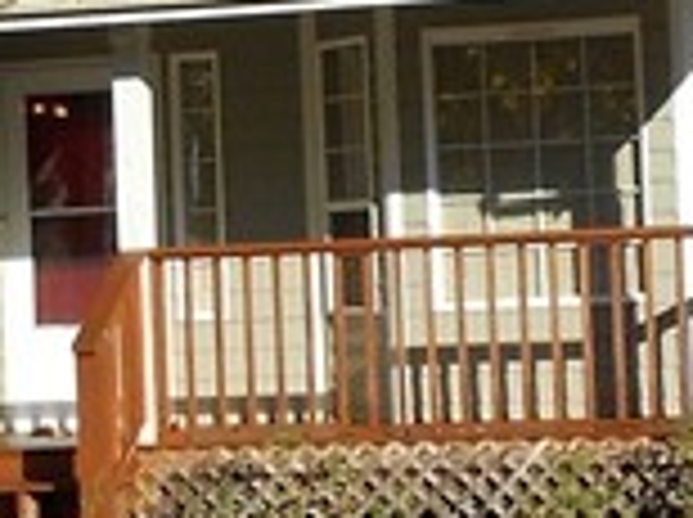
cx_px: 432
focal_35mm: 193
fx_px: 3858
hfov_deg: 10.3
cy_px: 140
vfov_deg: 7.7
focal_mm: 5.1
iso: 80
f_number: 3.4
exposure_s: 1/800
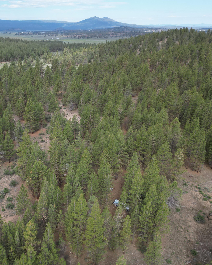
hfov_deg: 44.7
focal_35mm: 32
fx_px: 251
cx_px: 61
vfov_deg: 55.7
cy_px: 135
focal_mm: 6.72
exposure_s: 1/1500
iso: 120
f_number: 1.7
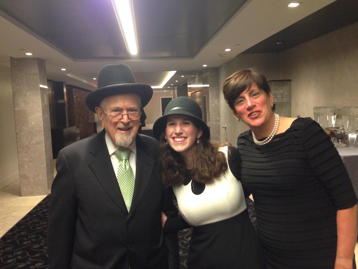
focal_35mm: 33
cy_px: 134
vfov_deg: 42.9
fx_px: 341
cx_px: 179
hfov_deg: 55.4
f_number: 2.4
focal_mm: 4.12
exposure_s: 1/20
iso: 320
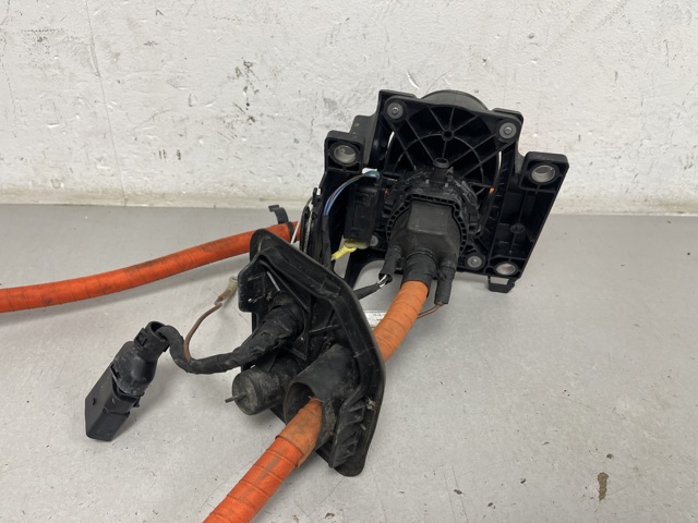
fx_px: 504
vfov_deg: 54.9
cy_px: 262
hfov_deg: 69.4
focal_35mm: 25
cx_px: 349
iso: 125
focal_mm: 5.1
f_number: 1.6
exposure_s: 1/100
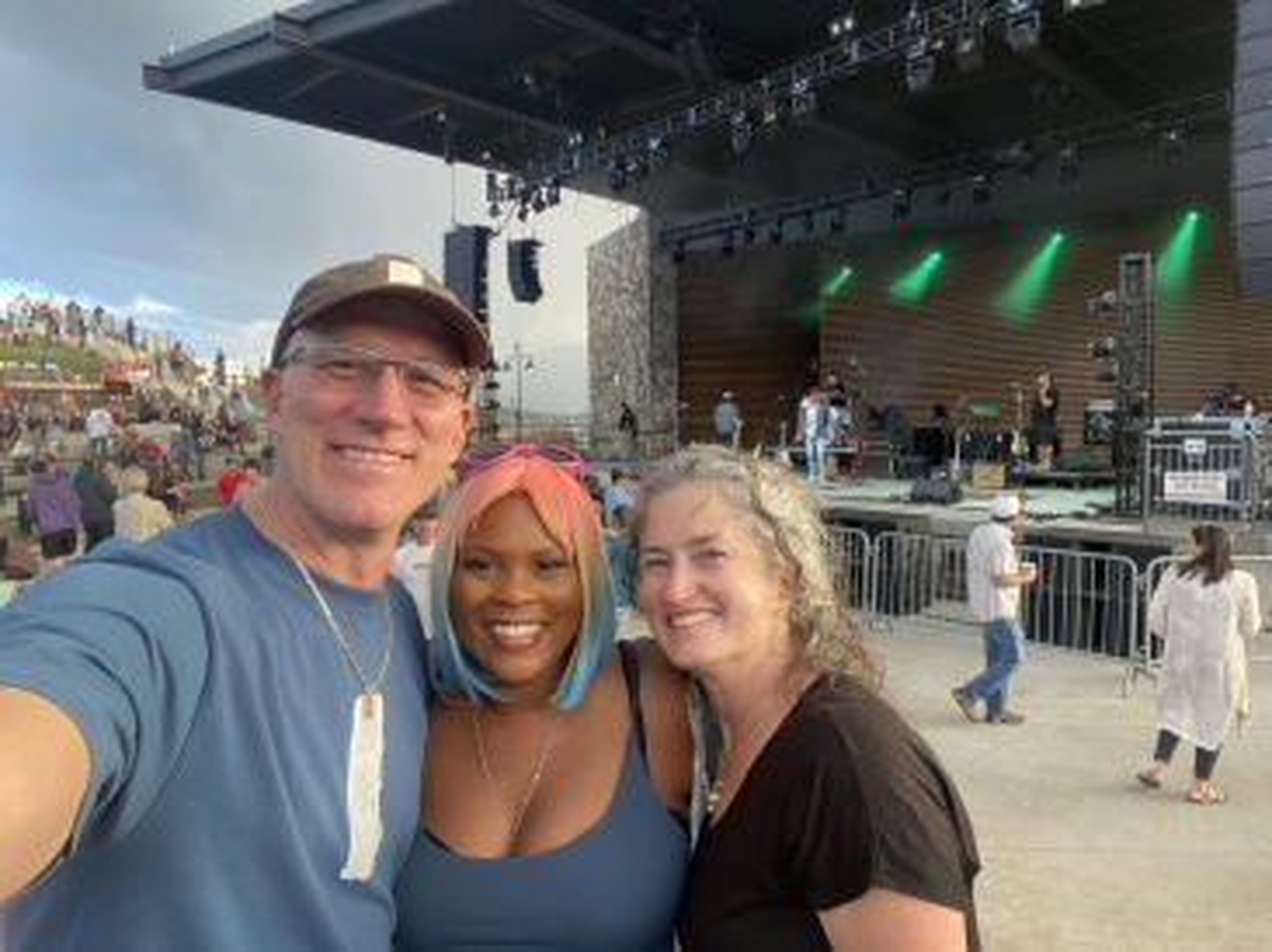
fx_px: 845
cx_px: 636
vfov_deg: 58.8
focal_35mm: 23
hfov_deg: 74.0
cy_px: 476
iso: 125
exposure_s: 1/60
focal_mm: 2.71
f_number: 2.2
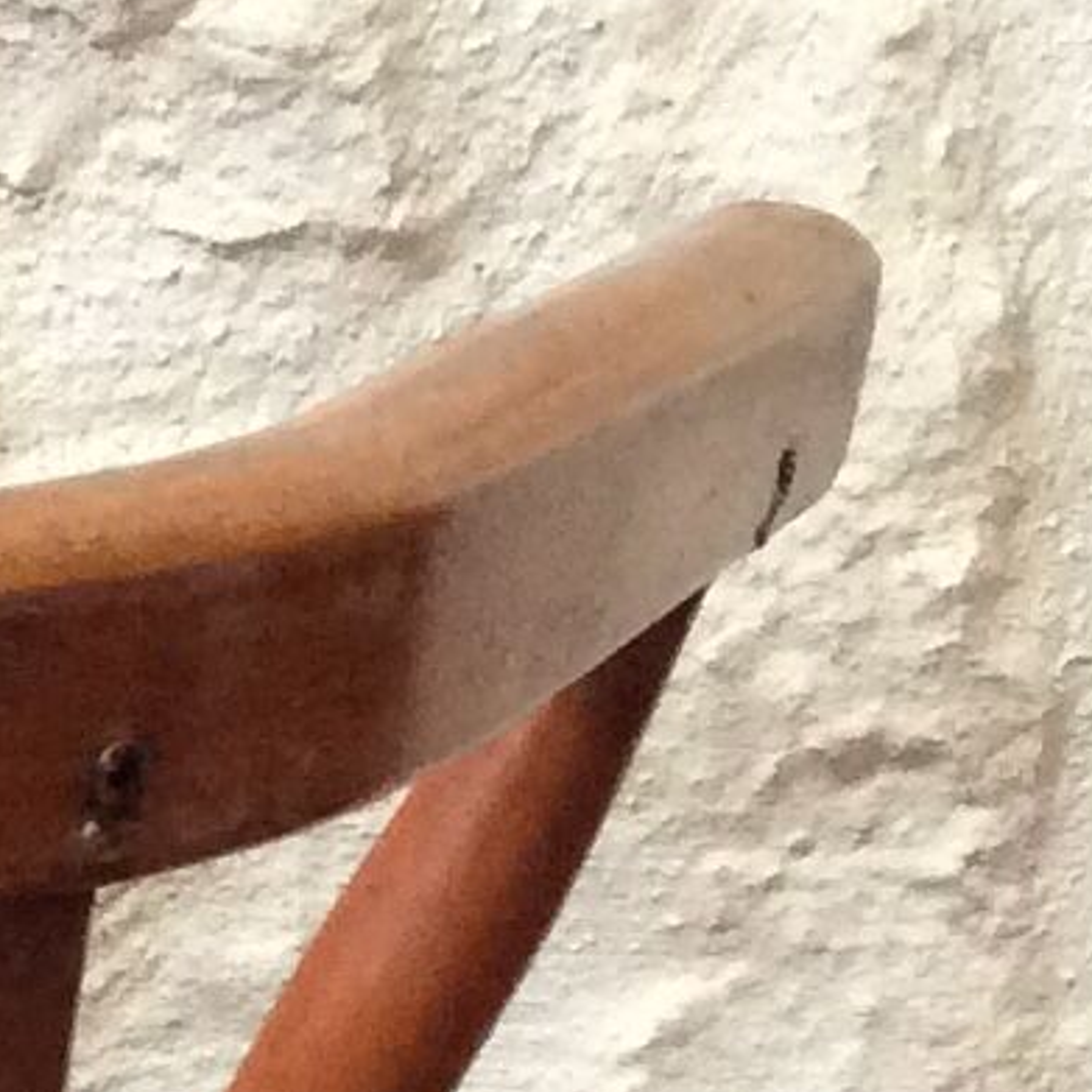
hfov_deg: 9.0
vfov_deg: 8.8
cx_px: -746
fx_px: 6674
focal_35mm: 187
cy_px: 2229
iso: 160
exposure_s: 1/25
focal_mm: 3.3
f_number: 2.4
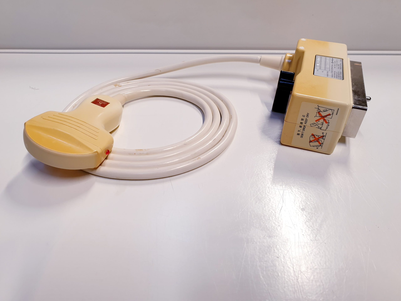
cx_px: 200
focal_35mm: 26
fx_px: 301
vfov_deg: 53.1
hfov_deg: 67.3
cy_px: 150
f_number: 2.4
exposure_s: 1/50
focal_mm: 4.3
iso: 64
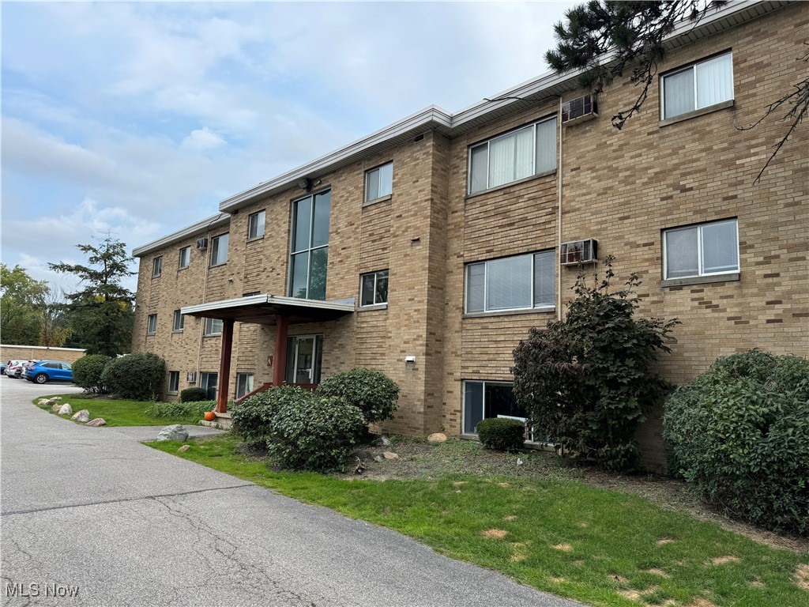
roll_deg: -2.4
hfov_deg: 71.6
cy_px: 304
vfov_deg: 56.8
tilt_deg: +7.2
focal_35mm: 24
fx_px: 561
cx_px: 404
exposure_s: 1/1678
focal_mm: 6.76
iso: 80
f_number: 1.78
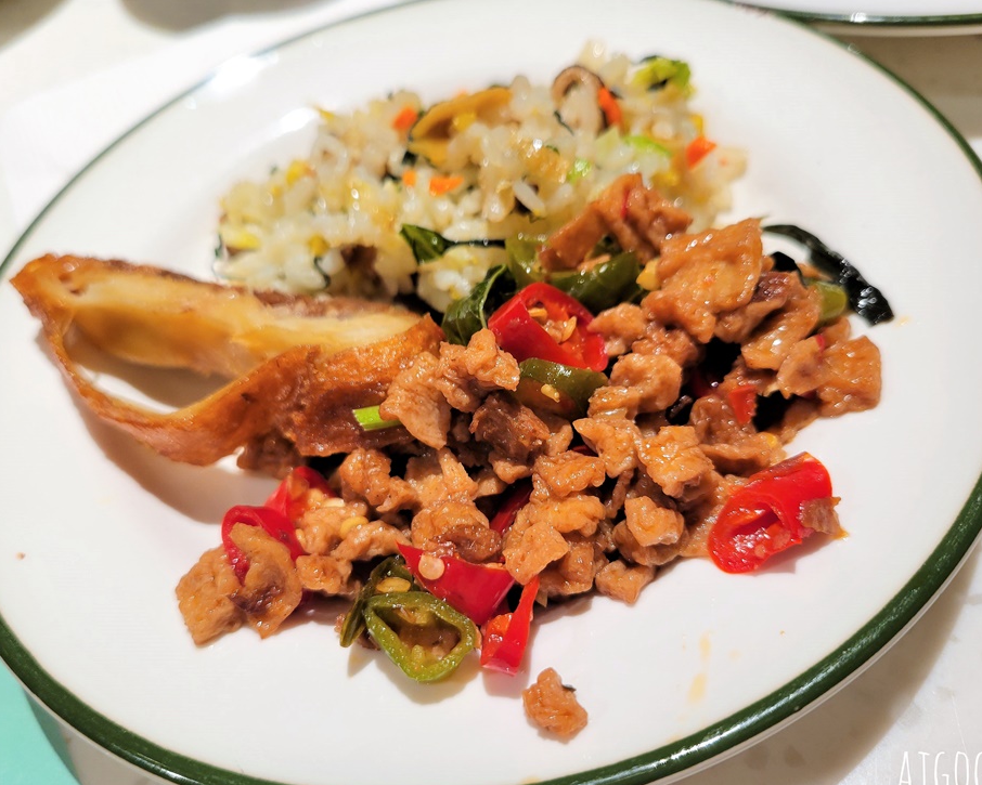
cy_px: 404
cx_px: 479
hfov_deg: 62.2
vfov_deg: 51.5
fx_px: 814
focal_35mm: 28
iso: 160
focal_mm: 5.4
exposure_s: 1/120
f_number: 1.8
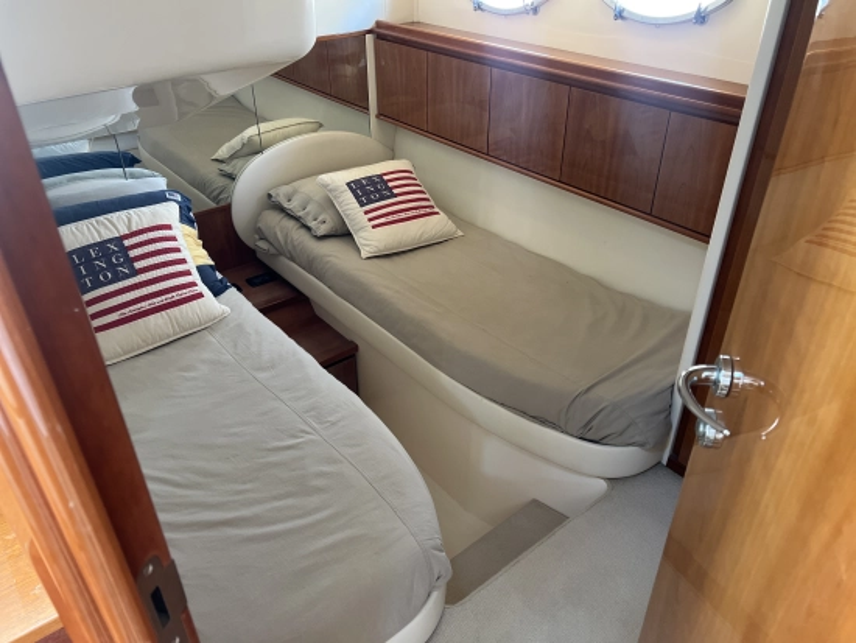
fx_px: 643
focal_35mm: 26
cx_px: 428
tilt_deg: -31.8
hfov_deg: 67.3
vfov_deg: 53.1
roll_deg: +1.0
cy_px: 322
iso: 250
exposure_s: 1/60
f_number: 1.5
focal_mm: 5.7
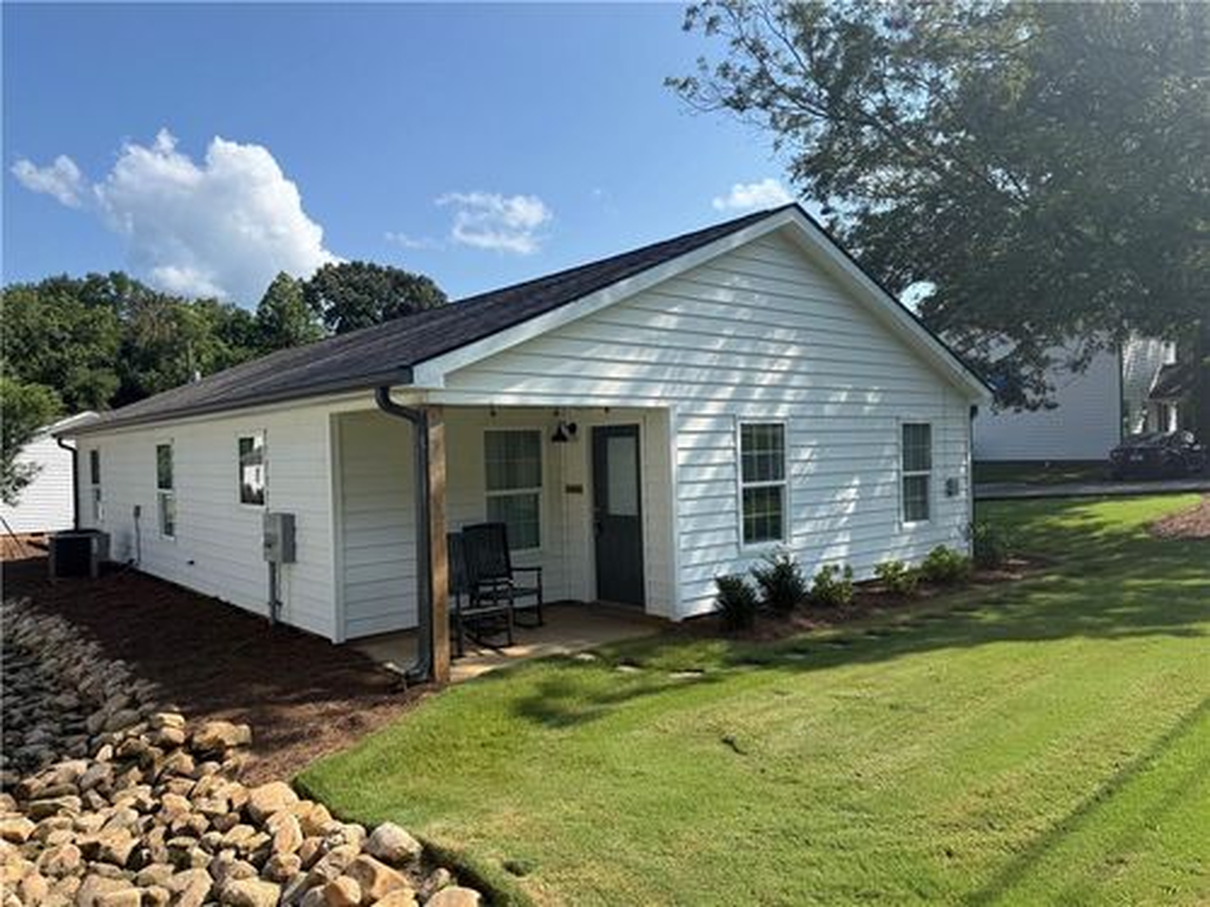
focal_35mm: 24
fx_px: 839
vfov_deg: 56.8
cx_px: 605
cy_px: 454
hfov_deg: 71.6
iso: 80
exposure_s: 1/3759
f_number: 1.78
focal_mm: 6.76
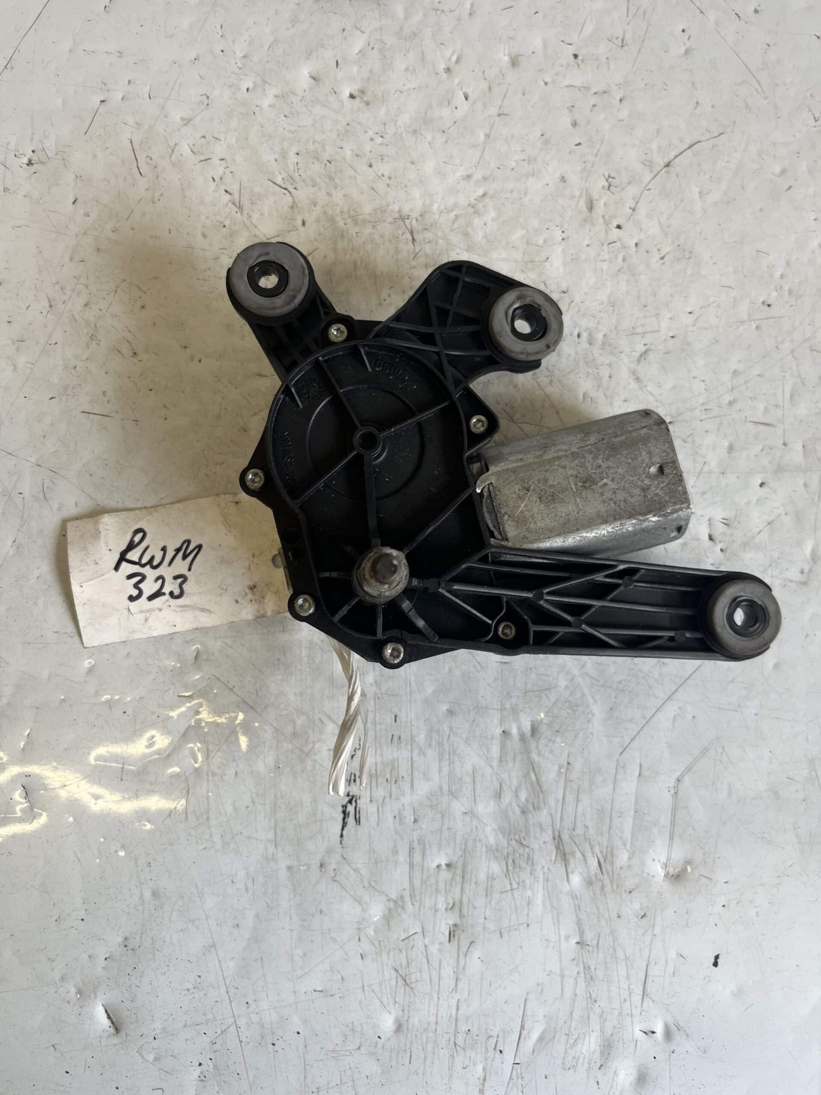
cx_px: 410
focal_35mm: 26
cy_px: 548
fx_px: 822
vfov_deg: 67.3
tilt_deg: -83.0
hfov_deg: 53.1
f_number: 1.6
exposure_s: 1/100
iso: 40
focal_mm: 5.1
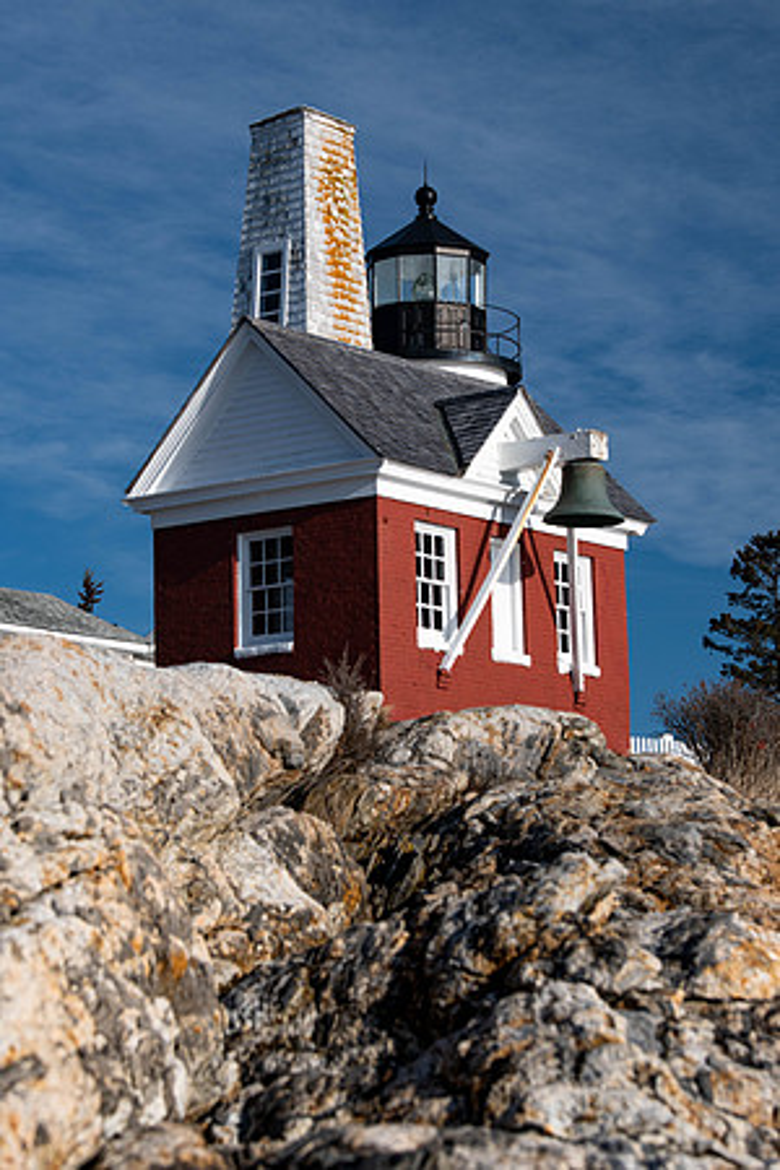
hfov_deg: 12.5
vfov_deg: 18.6
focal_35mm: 110
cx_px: 390
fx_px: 3575
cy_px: 585
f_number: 5
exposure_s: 1/800
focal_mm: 92
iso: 160
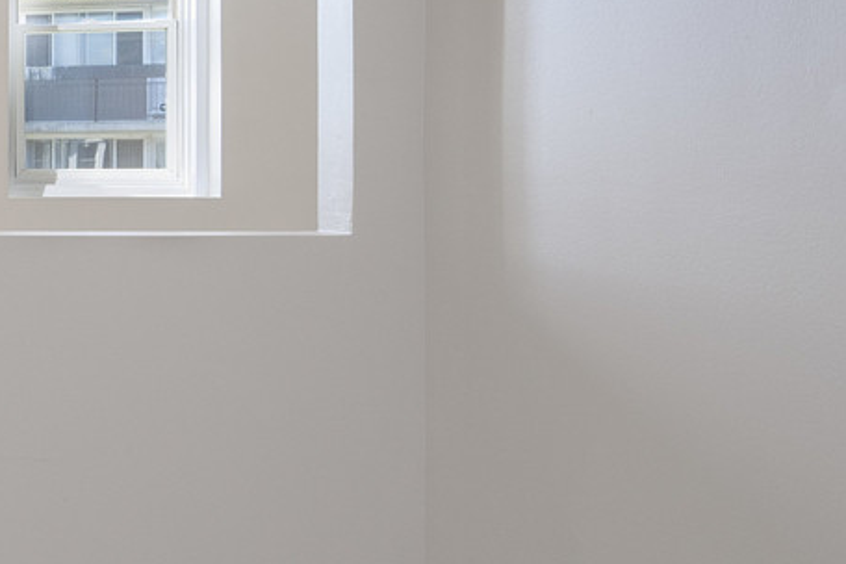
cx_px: -545
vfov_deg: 25.4
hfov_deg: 24.5
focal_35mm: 53
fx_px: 1245
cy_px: 182
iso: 320
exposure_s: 1/10
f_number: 8
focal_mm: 14
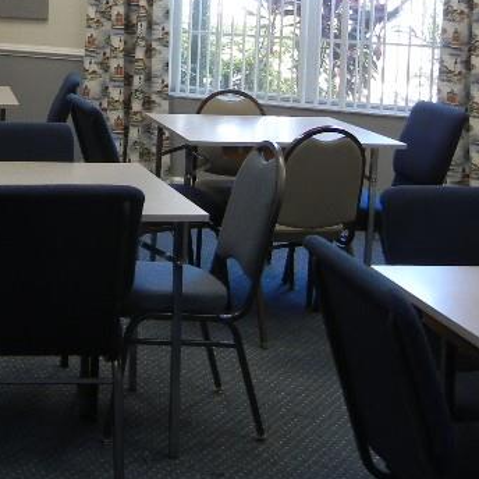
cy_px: 47
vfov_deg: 21.4
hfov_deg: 21.2
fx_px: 1237
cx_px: 13
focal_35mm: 79
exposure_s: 1/30.1
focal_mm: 5.4
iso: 160
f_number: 3.5
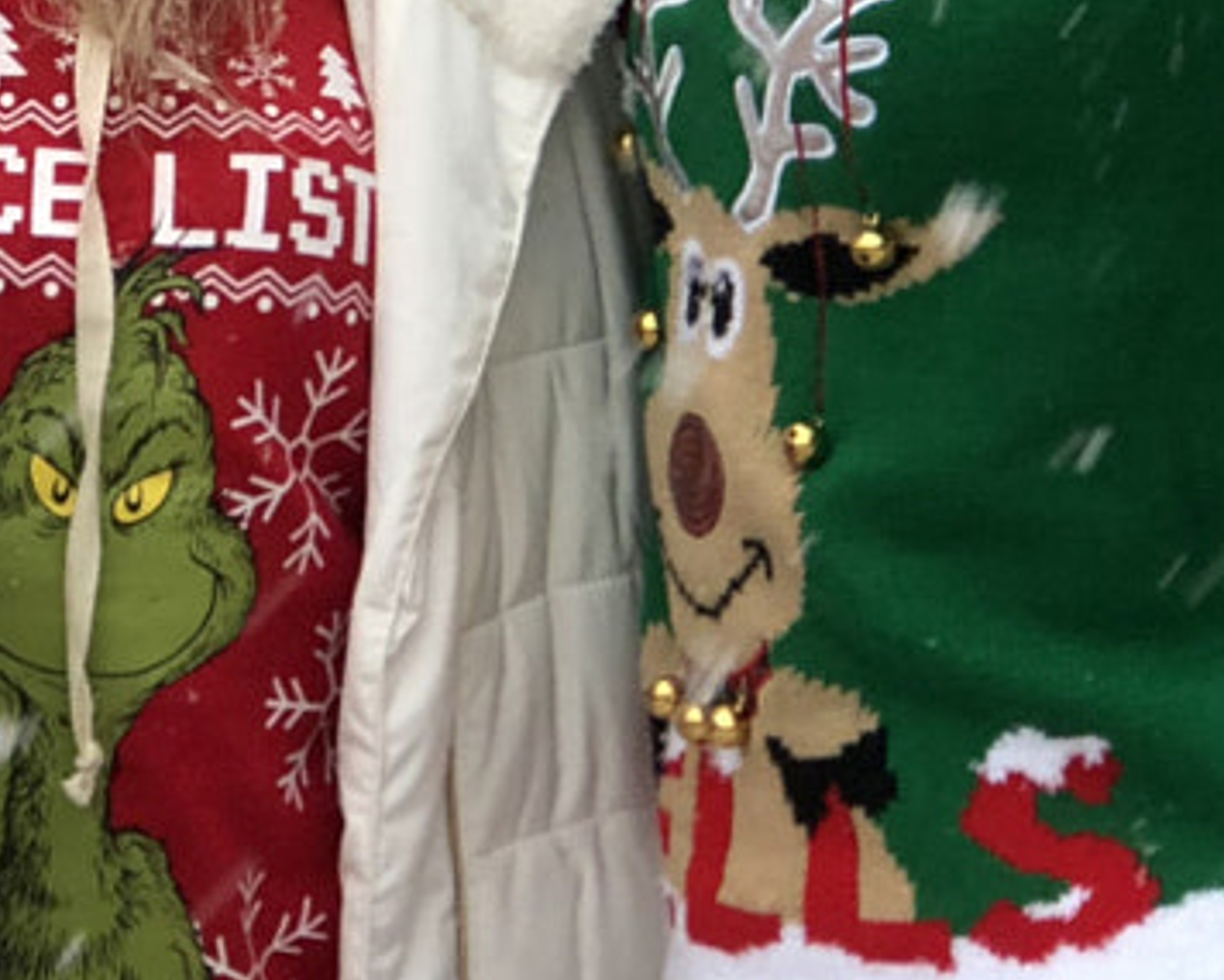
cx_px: -28
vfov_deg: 6.2
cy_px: -7
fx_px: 9059
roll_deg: -0.3
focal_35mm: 250
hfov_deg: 7.7
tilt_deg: -9.9
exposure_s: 1/60
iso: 40
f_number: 2.8
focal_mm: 6.6
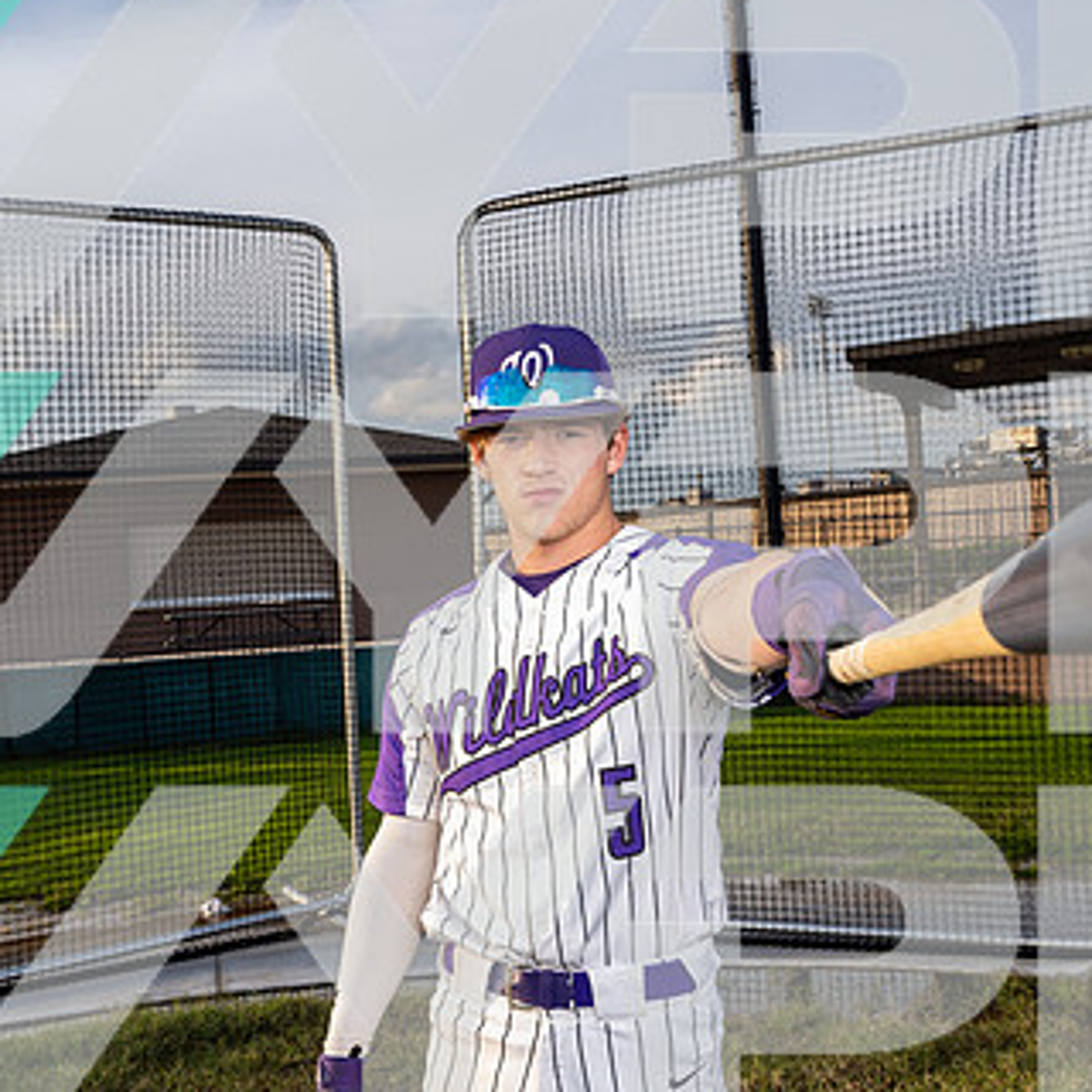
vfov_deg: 44.9
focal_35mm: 37
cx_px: 573
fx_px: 1321
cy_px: 555
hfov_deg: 44.9
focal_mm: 24
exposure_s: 1/250
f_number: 6.3
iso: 250
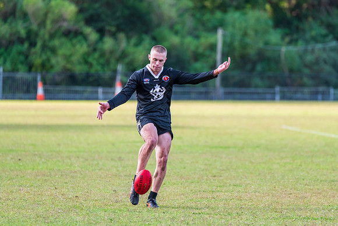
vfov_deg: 2.9
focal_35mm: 469
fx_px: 4403
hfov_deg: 4.4
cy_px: 113
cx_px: 169
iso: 1000
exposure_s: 1/1250
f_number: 7.1
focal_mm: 450
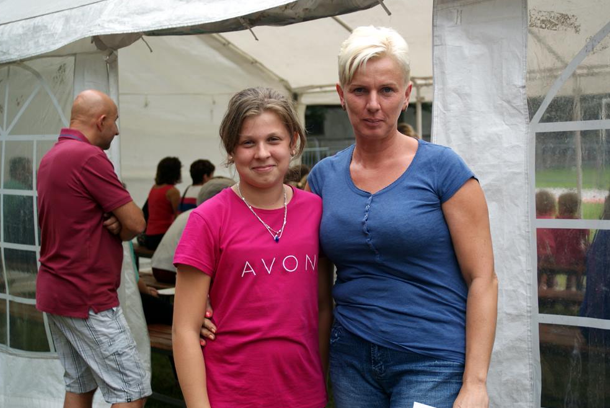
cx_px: 301
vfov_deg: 22.3
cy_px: 203
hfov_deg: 32.9
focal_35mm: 61
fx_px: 1035
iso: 100
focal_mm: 40
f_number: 5
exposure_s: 1/125
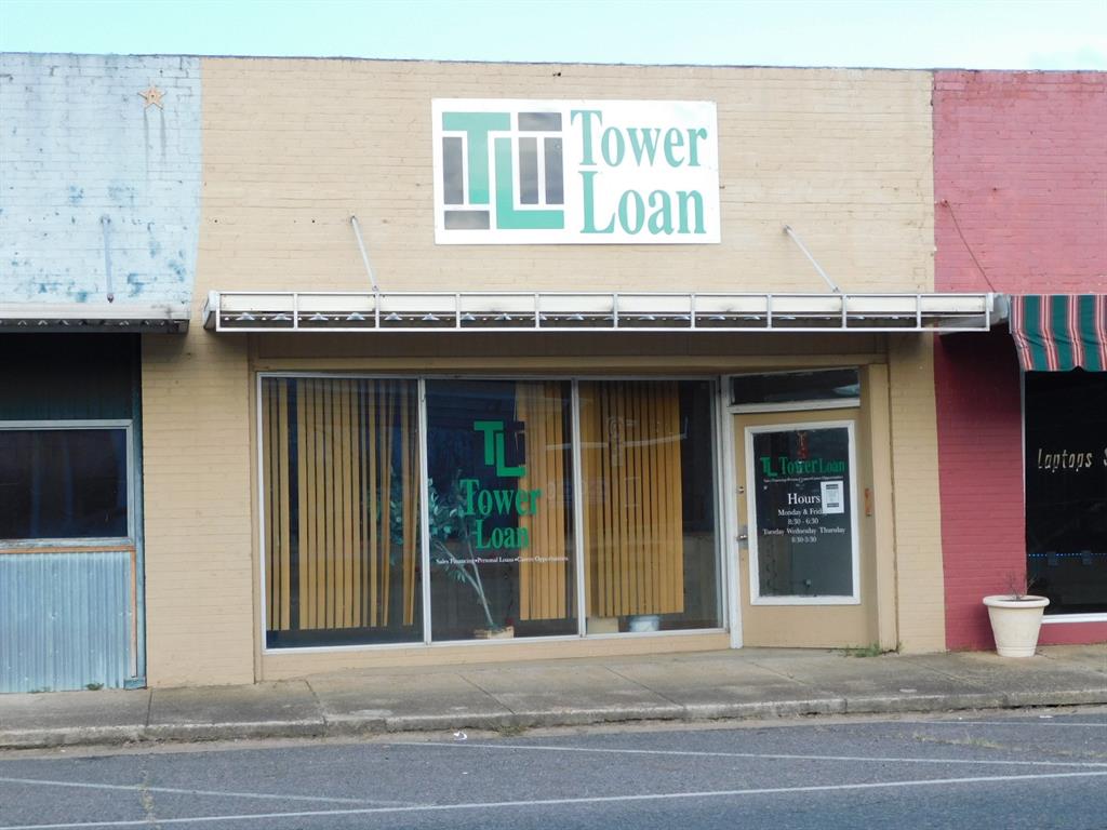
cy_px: 415
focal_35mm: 66
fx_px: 2111
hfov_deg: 29.4
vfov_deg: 22.3
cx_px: 554
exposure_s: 1/125
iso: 125
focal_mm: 11.7
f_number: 4.2
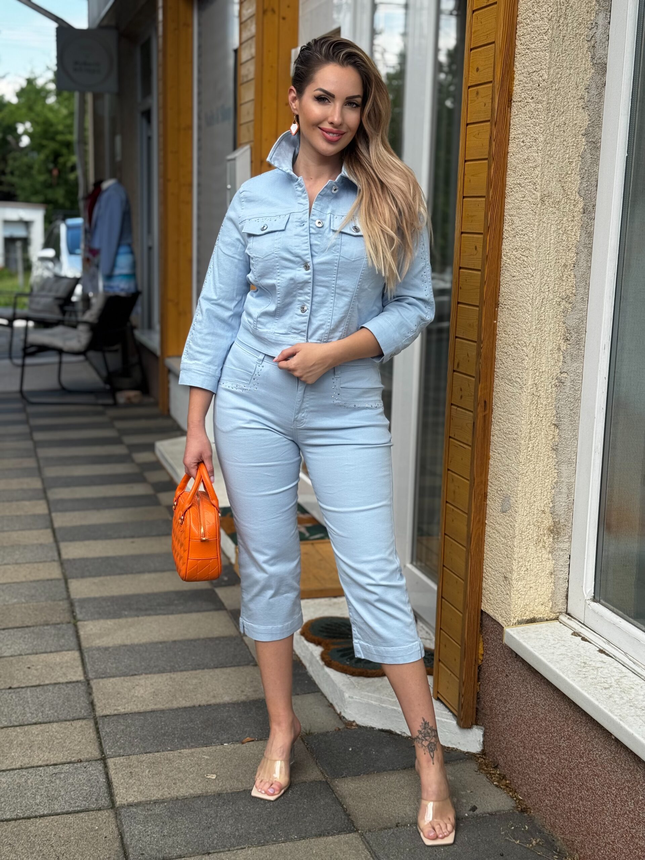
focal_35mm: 48
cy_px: 430
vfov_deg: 39.7
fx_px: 1193
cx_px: 322
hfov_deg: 30.3
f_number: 1.78
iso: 64
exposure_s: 1/1193
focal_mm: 6.76
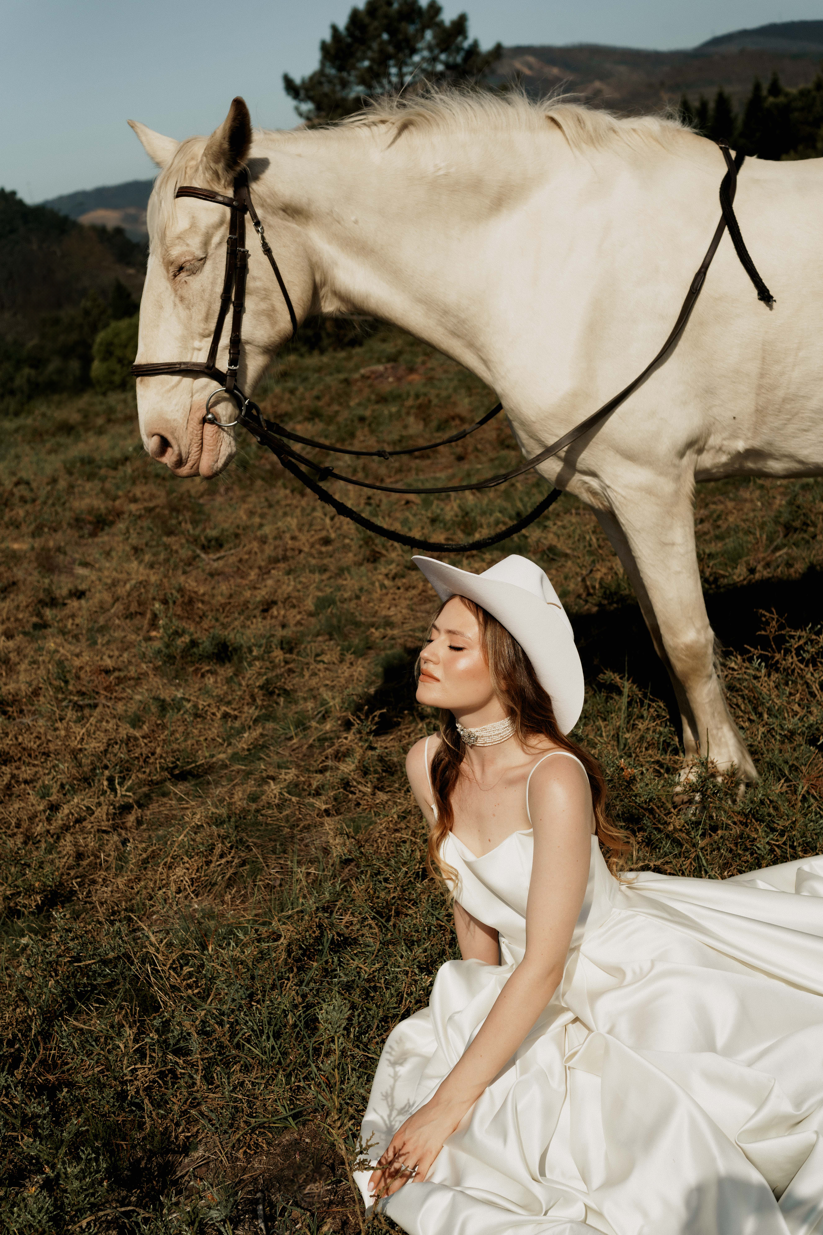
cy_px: 618
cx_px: 412
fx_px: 1542
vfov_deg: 43.6
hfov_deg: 29.9
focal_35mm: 45
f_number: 5
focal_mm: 45
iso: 200
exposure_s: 1/2500
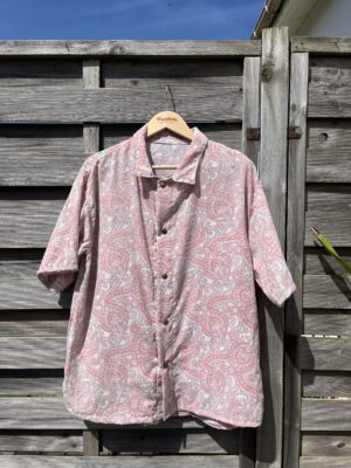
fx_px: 352
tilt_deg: -2.2
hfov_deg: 53.1
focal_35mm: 26
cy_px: 234
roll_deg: +0.0
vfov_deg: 67.3
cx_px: 176
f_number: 1.6
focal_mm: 5.1
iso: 50
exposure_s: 1/7353
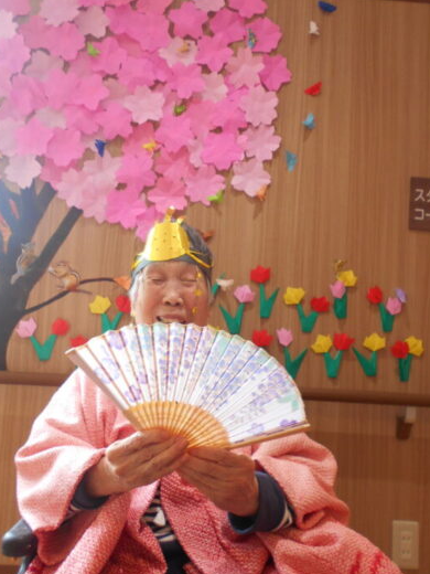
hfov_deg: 46.8
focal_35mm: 30
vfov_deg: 60.0
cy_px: 285
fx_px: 497
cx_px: 217
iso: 110
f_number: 3.2
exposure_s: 1/30
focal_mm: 4.6
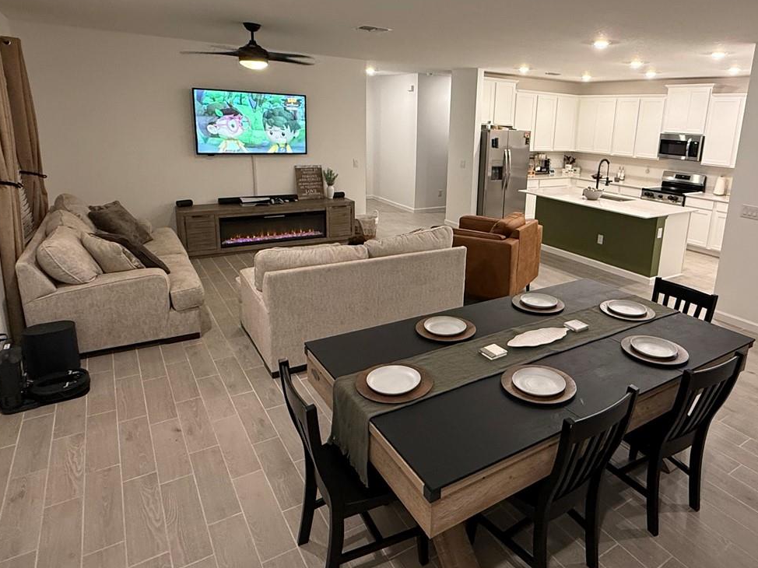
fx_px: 504
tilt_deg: -12.9
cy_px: 232
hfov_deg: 73.0
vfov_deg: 58.5
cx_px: 463
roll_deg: -2.2
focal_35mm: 23
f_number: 2.2
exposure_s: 1/60
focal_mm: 2.22
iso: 250
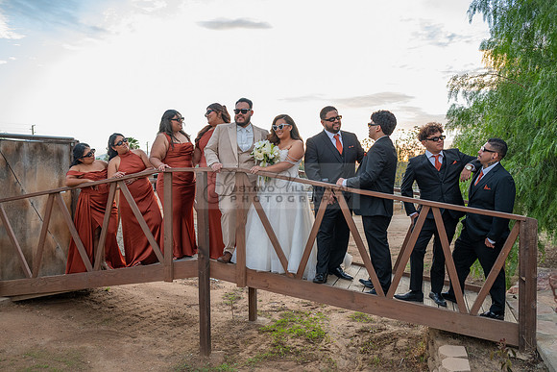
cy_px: 186
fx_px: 495
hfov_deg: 58.7
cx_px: 278
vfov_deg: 41.1
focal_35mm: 32
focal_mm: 32
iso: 800
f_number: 4
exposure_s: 1/200
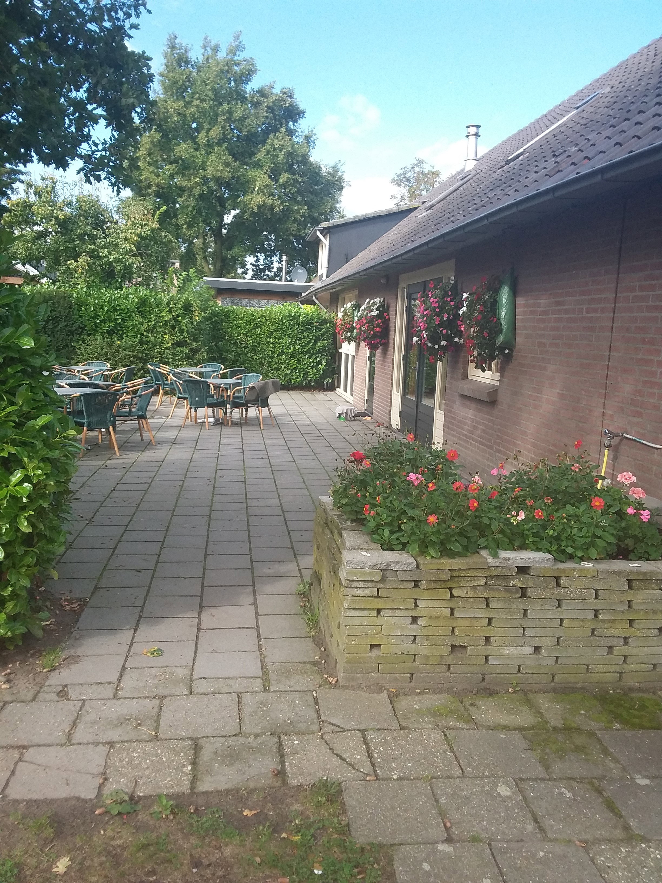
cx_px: 331
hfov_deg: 51.4
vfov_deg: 65.3
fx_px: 688
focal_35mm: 27
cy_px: 442
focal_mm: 2.91
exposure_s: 1/412
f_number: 1.9
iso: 40
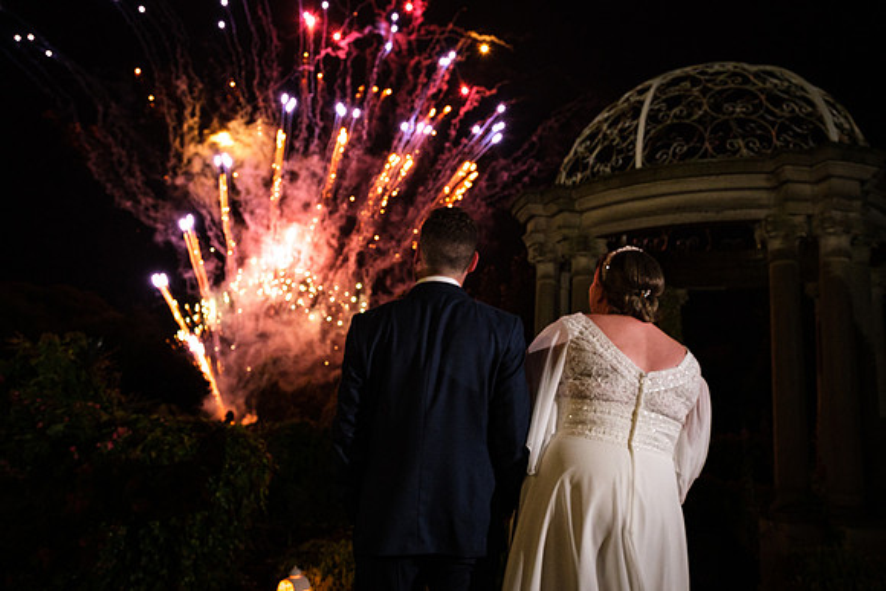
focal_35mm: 28
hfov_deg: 65.8
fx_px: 683
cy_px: 310
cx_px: 474
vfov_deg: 46.8
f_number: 3.6
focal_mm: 16
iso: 2000
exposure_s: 1/60
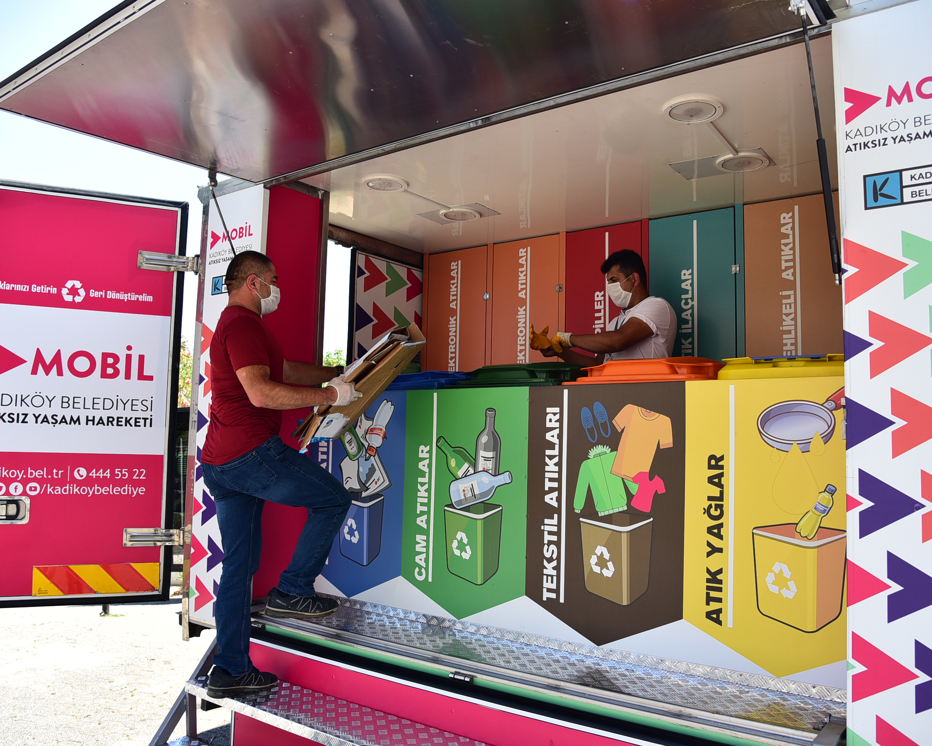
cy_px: 379
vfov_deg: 51.5
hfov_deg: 62.2
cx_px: 452
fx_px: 772
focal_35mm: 28
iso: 400
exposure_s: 1/640
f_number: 4.5
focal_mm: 24
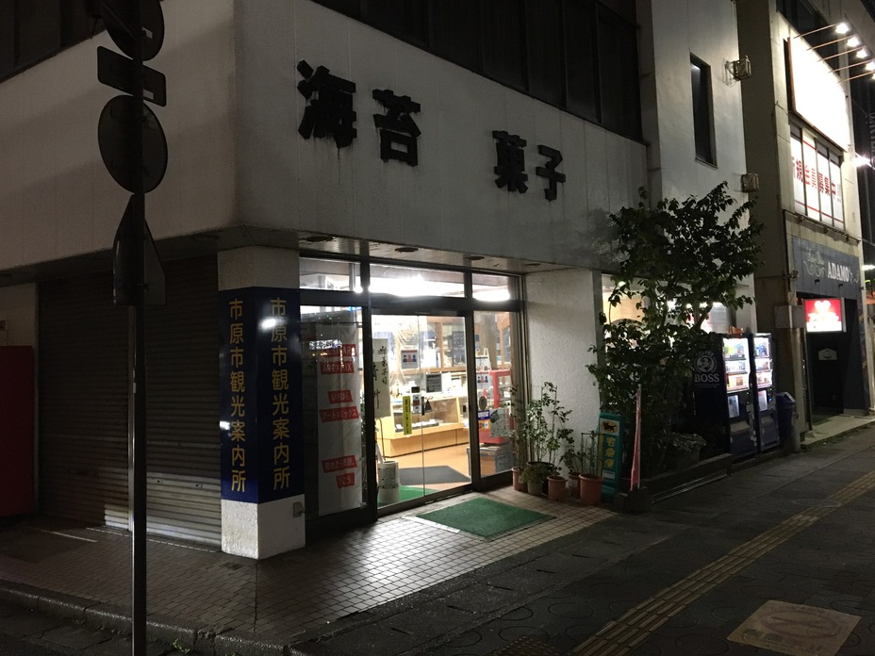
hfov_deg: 56.8
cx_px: 405
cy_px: 295
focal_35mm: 32
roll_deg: +1.9
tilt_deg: +4.1
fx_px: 809
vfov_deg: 44.1
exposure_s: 1/15
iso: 200
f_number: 2.2
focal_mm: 4.15
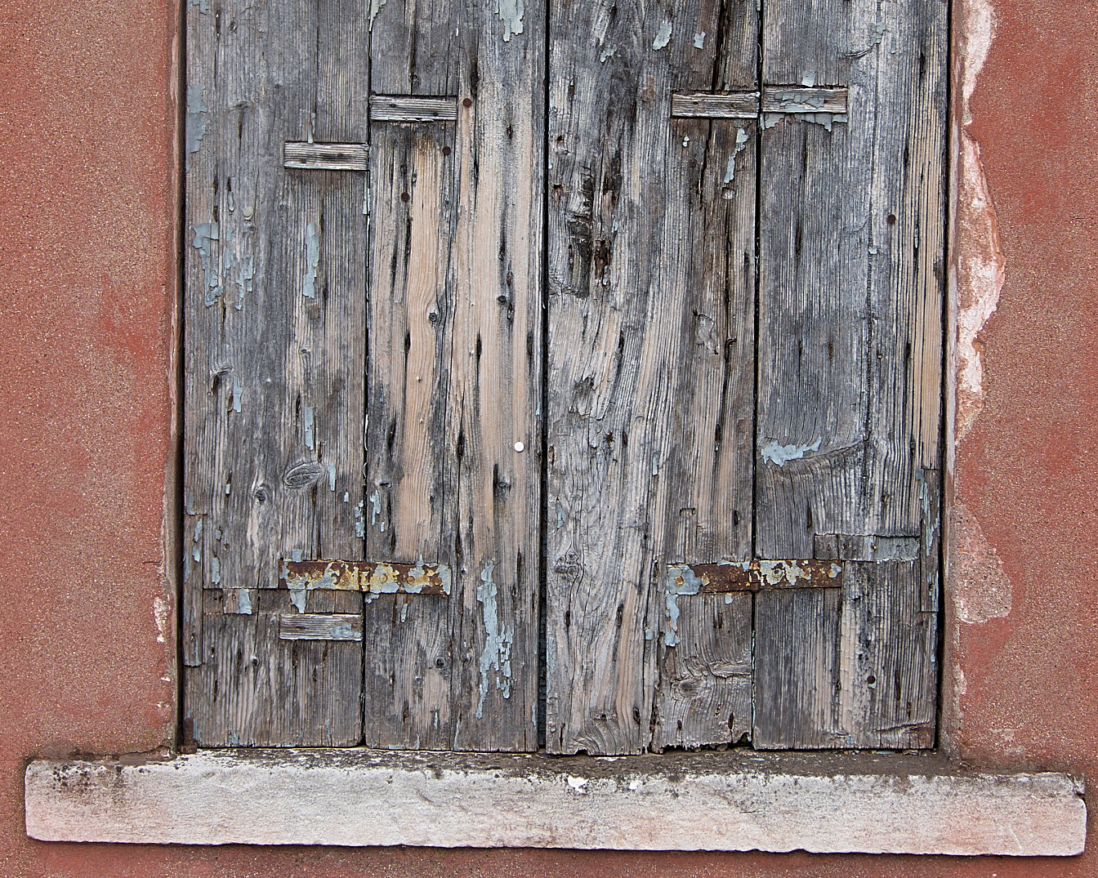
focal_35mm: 60
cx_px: 547
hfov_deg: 31.5
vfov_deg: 25.2
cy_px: 288
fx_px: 1950
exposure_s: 1/125
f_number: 6.3
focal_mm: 28
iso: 100
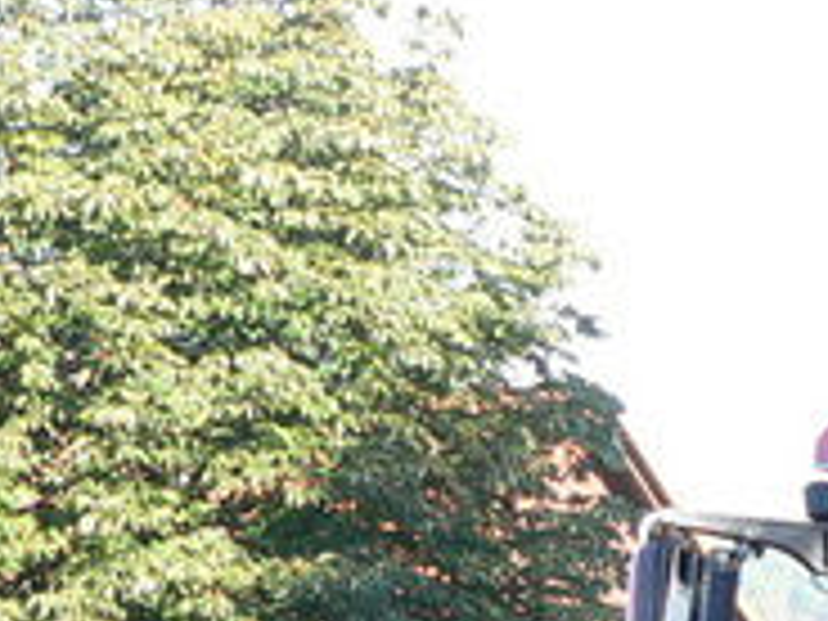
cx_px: 1494
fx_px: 7583
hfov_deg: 6.1
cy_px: 1184
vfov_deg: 4.6
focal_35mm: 317
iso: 80
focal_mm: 12.1
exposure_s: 1/125
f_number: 3.7
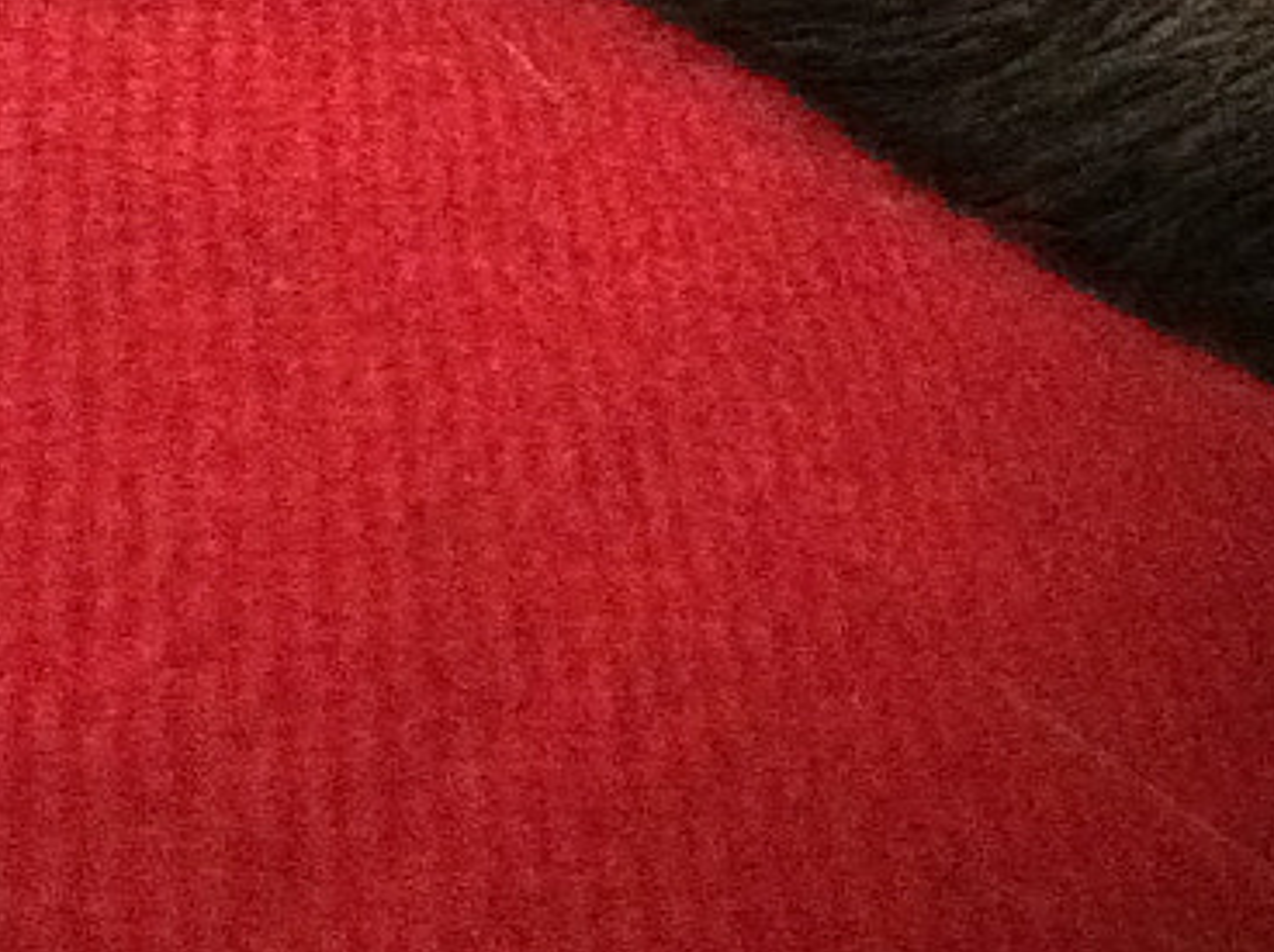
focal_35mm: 152
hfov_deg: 12.8
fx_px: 5587
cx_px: 1433
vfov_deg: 9.6
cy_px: -126
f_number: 2.8
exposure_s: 1/15
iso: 1000
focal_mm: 3.85
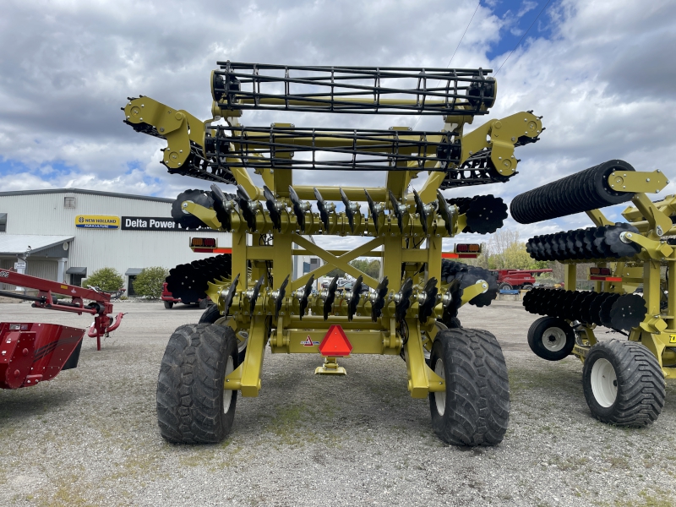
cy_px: 254
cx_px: 338
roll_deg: +1.0
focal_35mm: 26
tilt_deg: +5.9
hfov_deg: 67.3
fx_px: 508
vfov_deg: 53.1
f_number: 1.6
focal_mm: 4.2
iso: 32
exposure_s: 1/3861
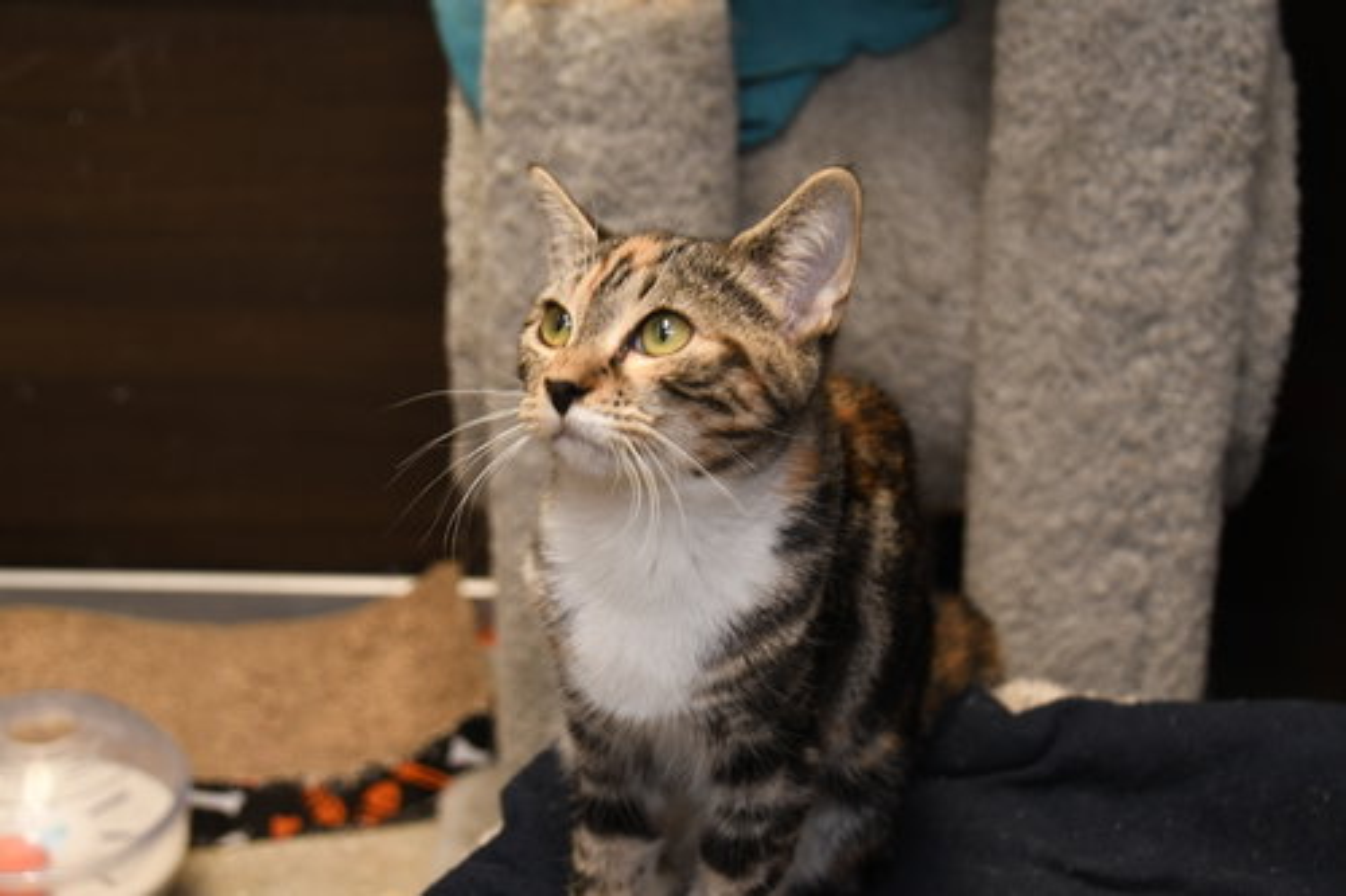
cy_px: 448
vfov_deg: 21.6
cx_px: 673
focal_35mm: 63
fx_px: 2355
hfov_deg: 31.9
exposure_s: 1/60
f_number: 6.3
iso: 800
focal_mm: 42
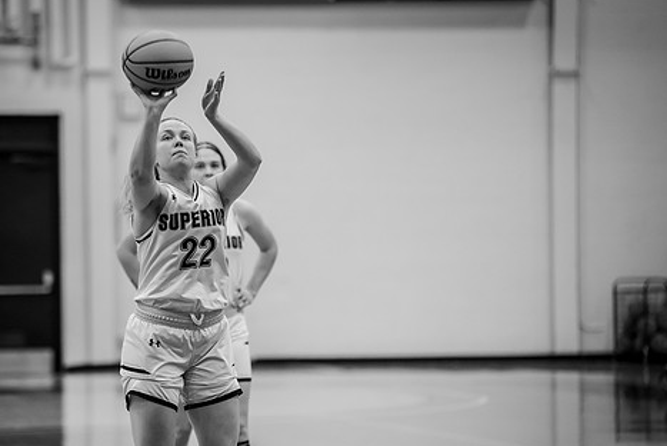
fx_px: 4060
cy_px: 264
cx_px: 200
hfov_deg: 9.4
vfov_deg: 6.3
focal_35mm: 219
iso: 2000
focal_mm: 150
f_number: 2.8
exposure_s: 1/640
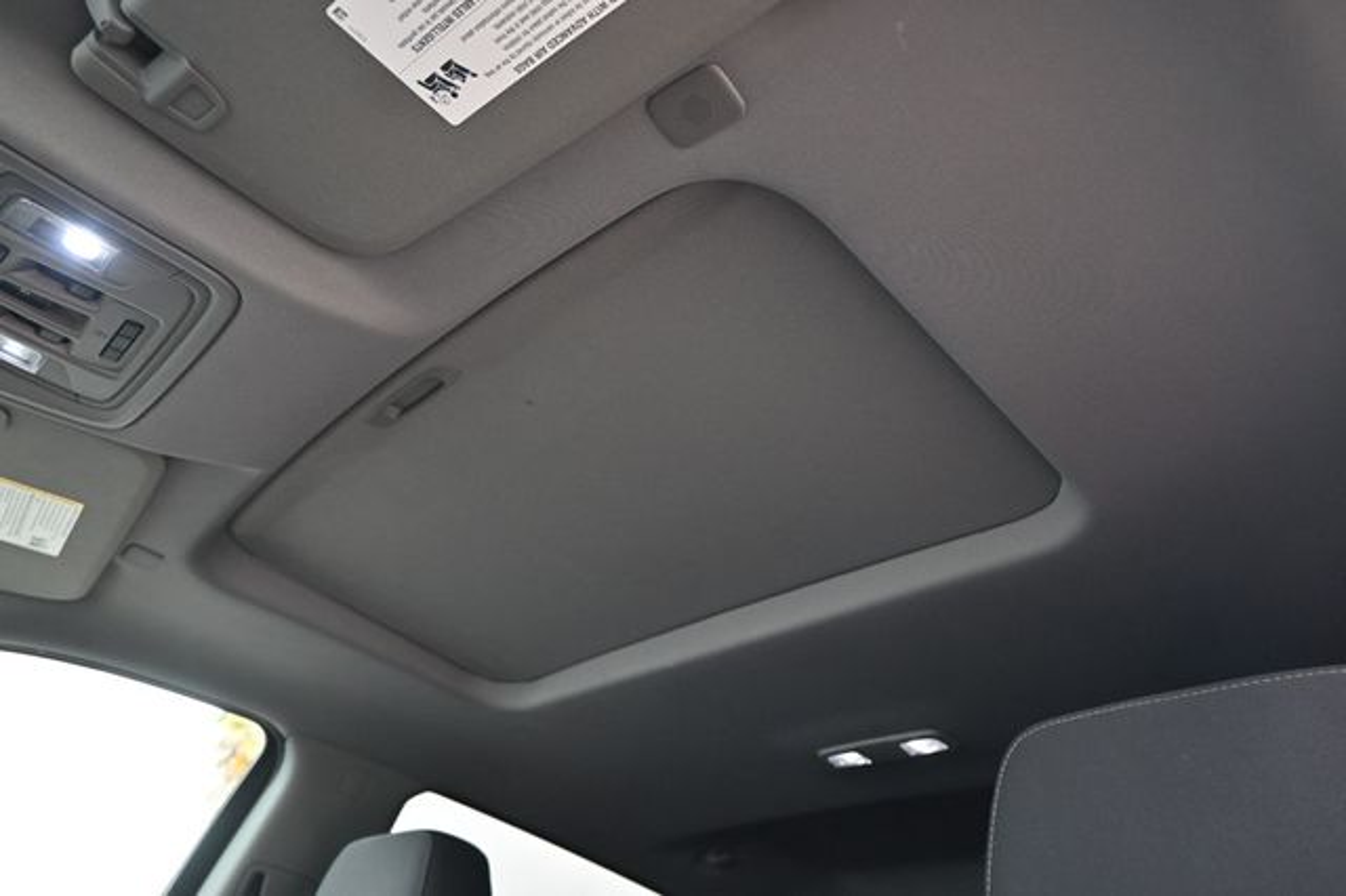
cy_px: 448
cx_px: 673
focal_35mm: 24
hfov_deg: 73.8
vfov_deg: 53.1
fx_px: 897
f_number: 3.5
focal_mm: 16
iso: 500
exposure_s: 1/125
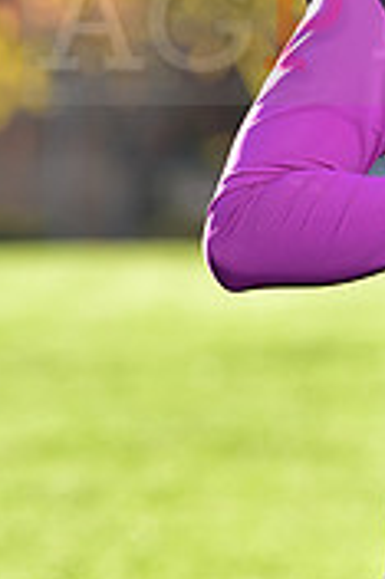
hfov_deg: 2.1
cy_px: 0
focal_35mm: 661
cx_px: 610
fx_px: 10624
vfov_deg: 3.1
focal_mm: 200
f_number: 5
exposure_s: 1/200
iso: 100
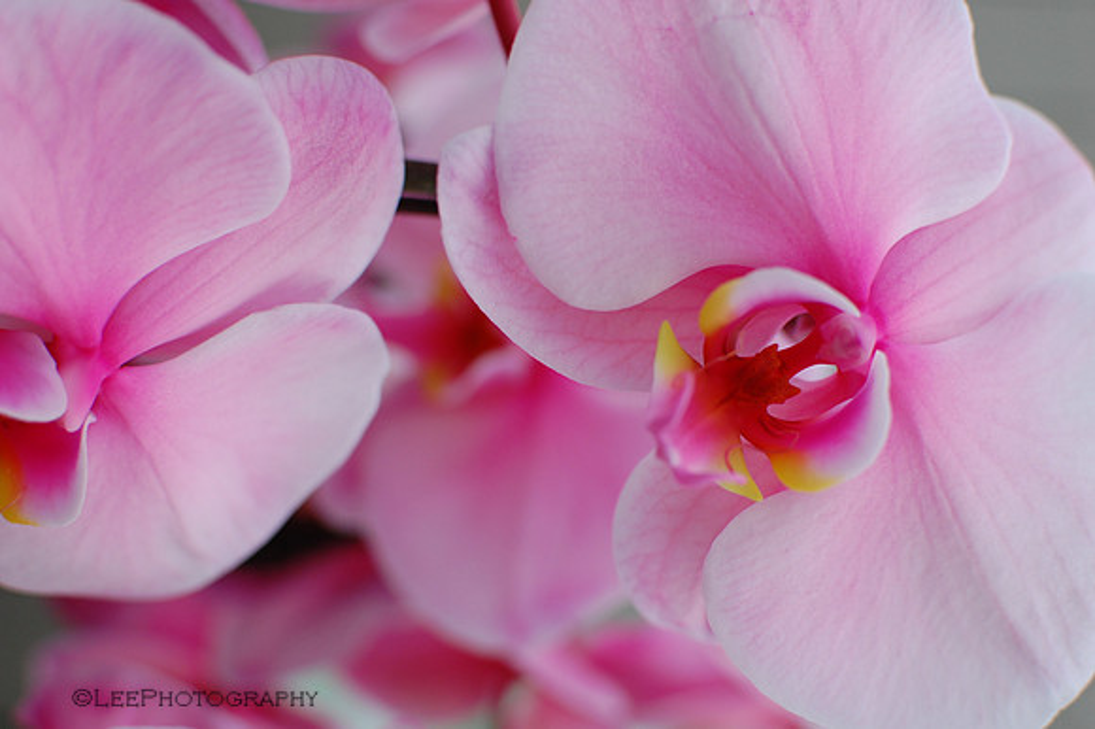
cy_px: 364
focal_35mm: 52
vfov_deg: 25.7
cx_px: 548
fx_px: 1596
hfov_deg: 37.9
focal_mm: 35
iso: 400
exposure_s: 1/500
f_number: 3.5
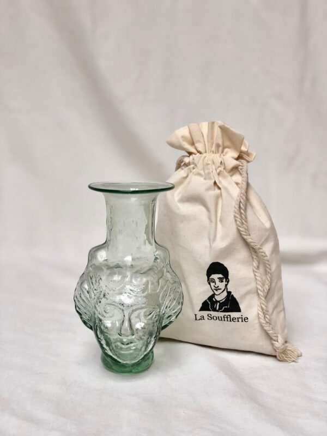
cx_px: 164
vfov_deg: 33.8
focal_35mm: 57
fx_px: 718
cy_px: 218
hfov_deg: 25.7
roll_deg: -0.4
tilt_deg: -10.2
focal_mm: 6.6
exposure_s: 1/30
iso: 50
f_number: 2.8
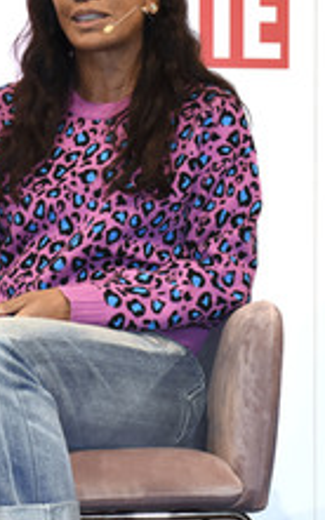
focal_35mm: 156
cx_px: 234
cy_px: 214
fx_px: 2212
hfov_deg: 8.4
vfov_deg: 13.4
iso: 1250
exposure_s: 1/160
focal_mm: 50
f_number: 6.3
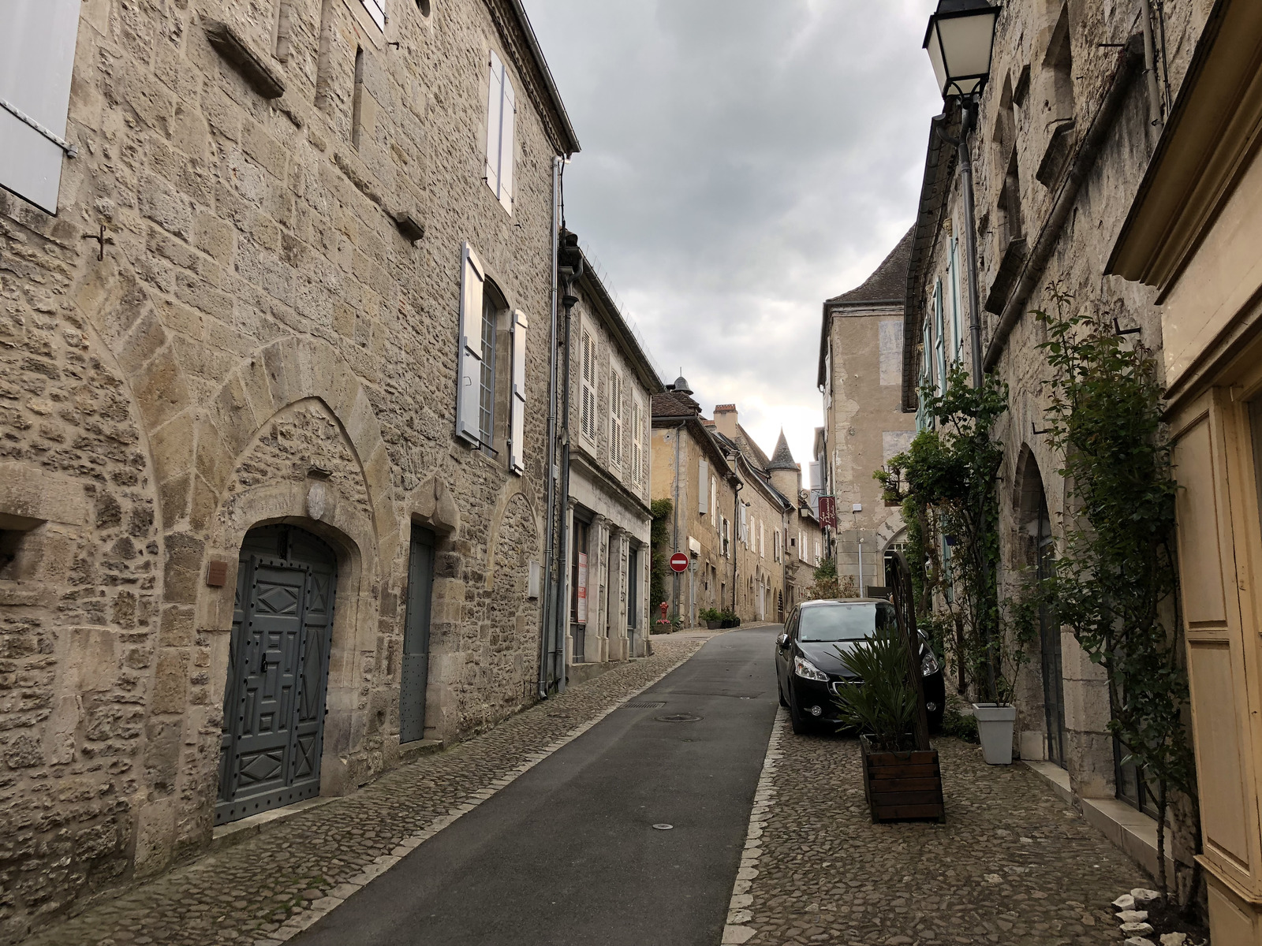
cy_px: 473
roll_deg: -0.5
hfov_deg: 63.4
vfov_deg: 49.7
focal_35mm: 28
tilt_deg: +10.8
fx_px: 1021
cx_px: 631
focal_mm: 4
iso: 20
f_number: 1.8
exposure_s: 1/369
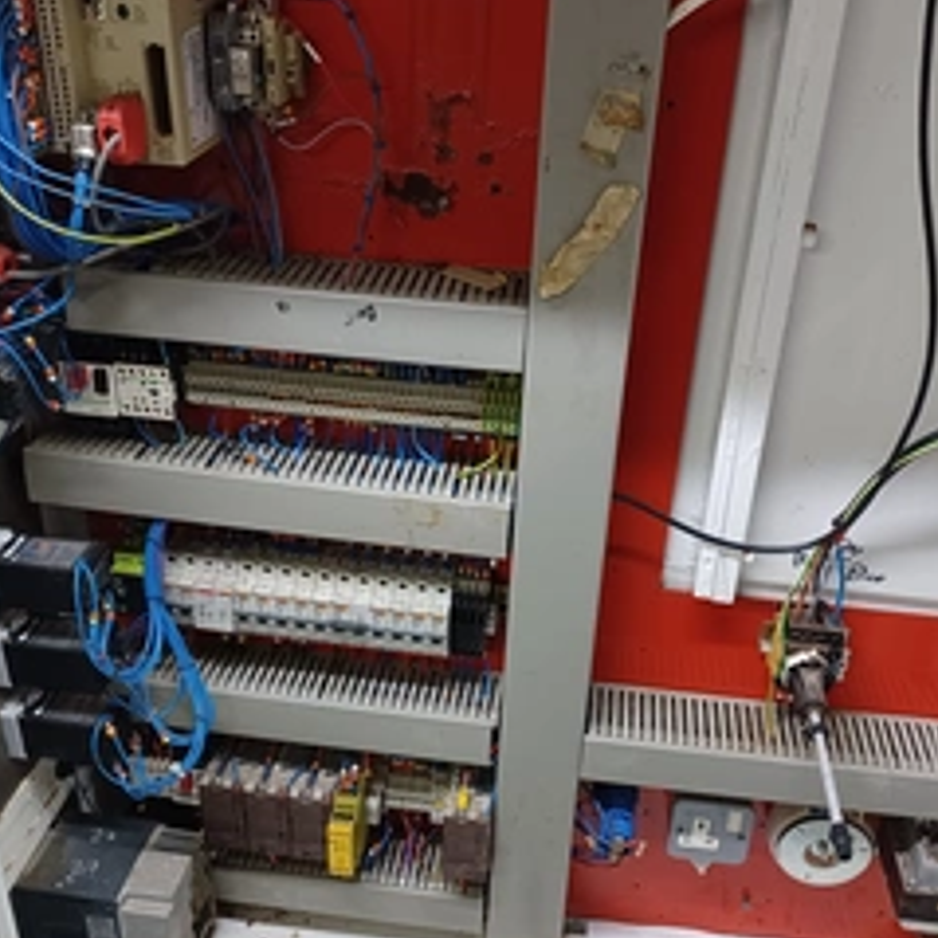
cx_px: 506
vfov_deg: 44.9
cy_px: 487
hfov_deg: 44.9
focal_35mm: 37
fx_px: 1134
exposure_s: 1/33.3
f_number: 1.8
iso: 400
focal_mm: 4.6
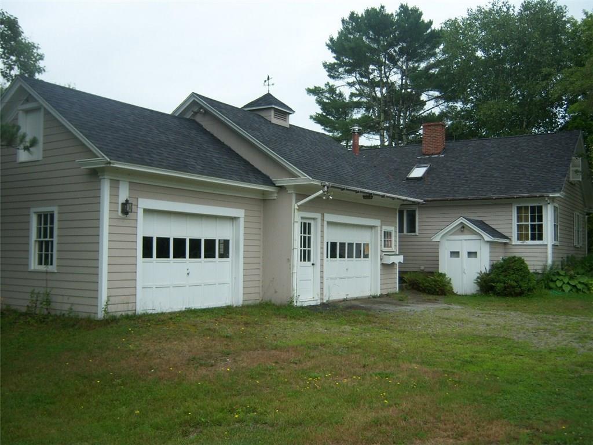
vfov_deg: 39.7
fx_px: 617
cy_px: 222
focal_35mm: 36
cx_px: 296
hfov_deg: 51.4
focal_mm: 7.5
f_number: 2.8
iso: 80
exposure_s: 1/320
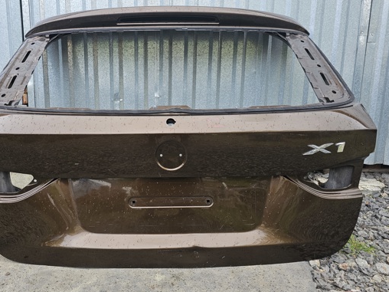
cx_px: 170
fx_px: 326
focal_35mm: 29
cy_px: 135
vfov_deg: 48.2
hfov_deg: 61.5
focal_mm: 6.3
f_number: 1.7
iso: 50
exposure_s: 1/180
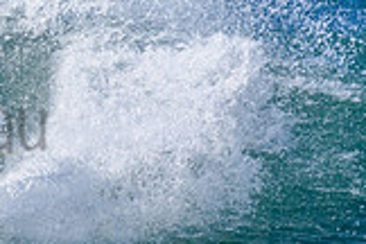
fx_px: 27275
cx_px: -192
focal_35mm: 2683
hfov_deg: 0.8
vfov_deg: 0.5
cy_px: 98
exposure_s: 1/2000
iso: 360
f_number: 5.6
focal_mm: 500
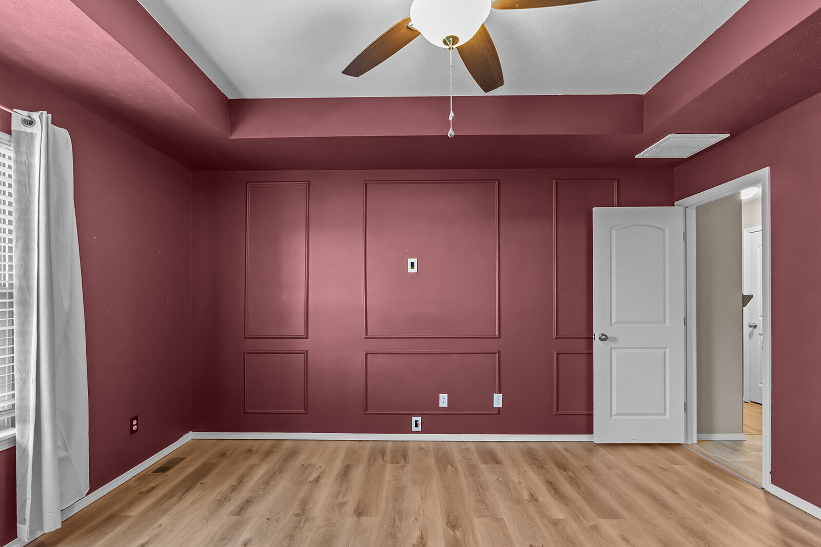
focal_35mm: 16
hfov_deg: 96.7
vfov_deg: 73.8
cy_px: 274
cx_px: 410
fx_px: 365
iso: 1600
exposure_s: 1/30
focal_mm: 16
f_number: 2.8
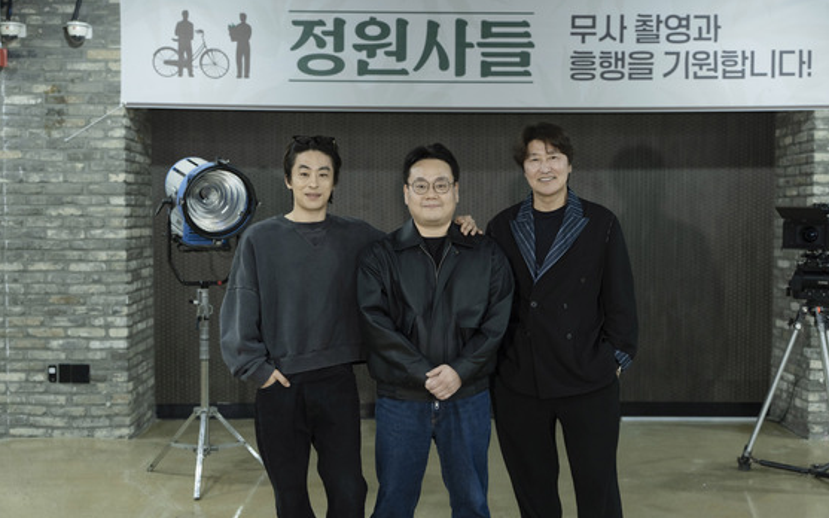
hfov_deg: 46.2
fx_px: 971
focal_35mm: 43
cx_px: 414
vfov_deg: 29.9
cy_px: 260
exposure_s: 1/100
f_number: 2.8
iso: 800
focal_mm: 42
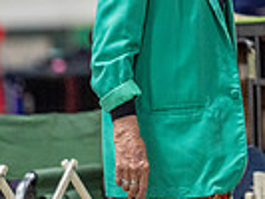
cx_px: 369
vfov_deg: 1.8
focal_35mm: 837
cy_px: -33
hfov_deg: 2.4
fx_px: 6413
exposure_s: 1/250
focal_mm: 200
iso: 2500
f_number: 2.8
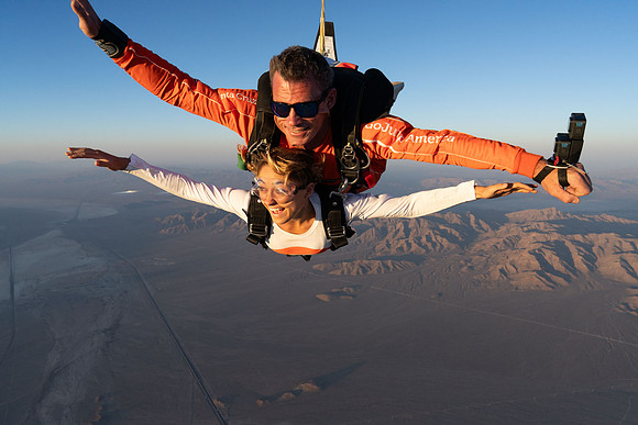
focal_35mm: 24
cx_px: 319
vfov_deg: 53.2
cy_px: 212
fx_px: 425
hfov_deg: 73.7
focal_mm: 24
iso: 1250
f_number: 6.3
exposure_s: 1/2000
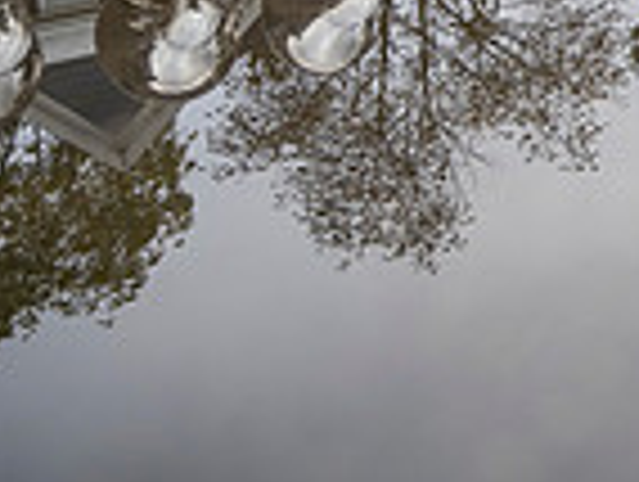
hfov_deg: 16.3
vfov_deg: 14.1
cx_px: 1251
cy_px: -367
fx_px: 1738
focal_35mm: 94
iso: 400
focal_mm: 24
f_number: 4
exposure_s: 1/800
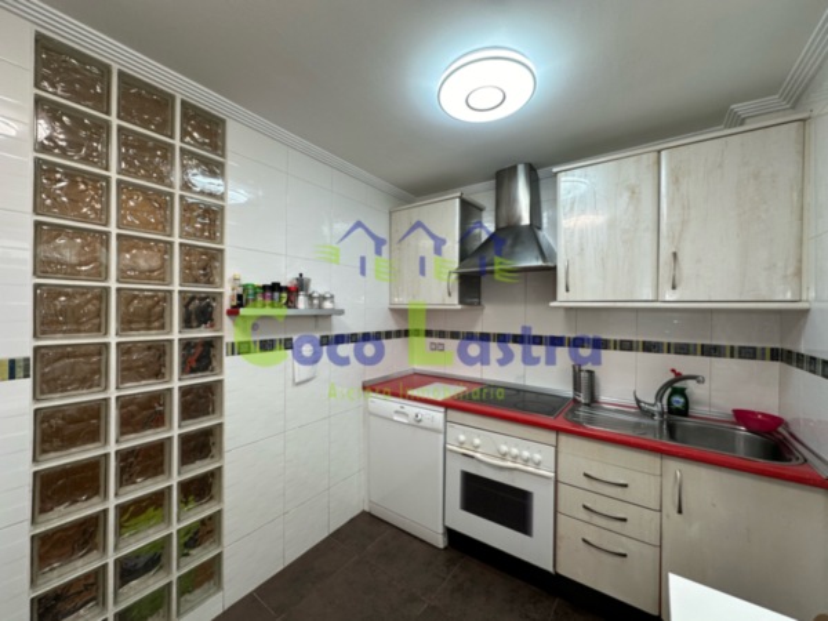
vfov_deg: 85.7
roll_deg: -0.5
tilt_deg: -0.4
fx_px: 335
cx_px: 414
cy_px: 310
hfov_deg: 102.1
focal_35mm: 14
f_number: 2.2
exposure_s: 1/100
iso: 80
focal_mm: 2.22
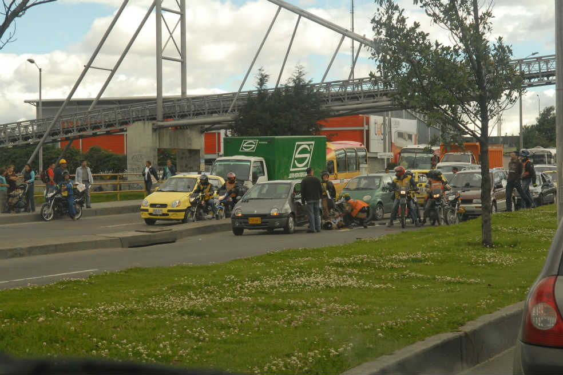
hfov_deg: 24.6
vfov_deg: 16.5
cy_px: 188
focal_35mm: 82
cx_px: 282
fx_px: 1290
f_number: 11
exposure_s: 1/250
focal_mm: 55
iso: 400
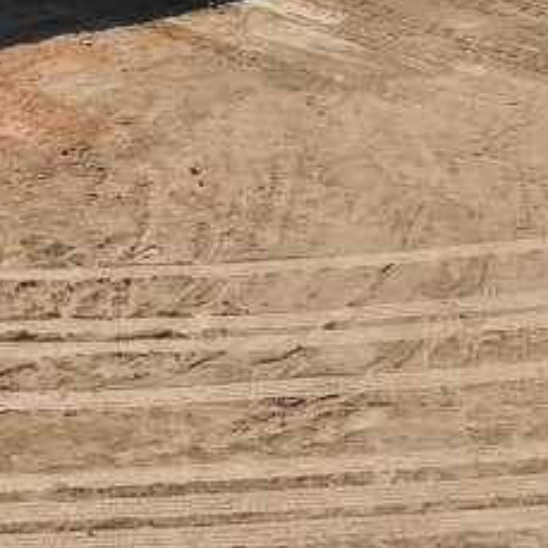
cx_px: -191
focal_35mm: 95
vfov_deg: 16.1
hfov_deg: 17.1
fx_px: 1702
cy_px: -369
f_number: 2.8
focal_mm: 4.5
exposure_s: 1/725
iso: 100
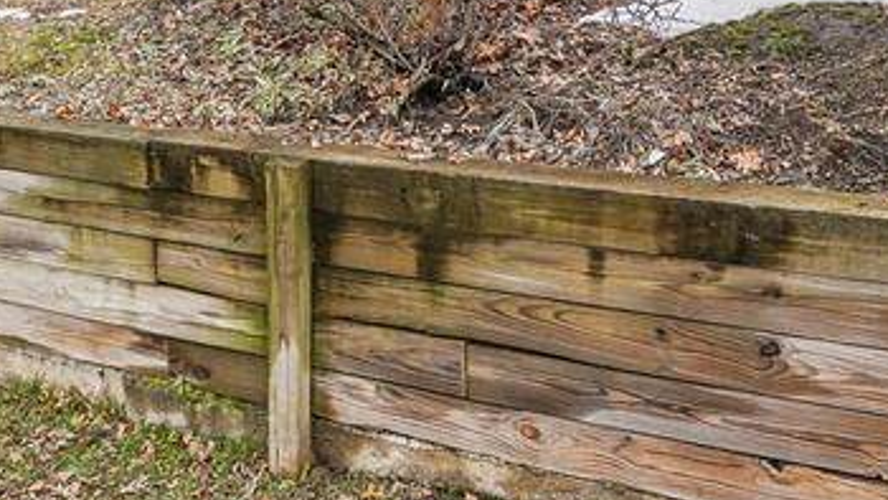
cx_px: 312
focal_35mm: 49
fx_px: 1154
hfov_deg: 41.7
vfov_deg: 21.1
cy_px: -228
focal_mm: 16
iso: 400
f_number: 9
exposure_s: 1/320
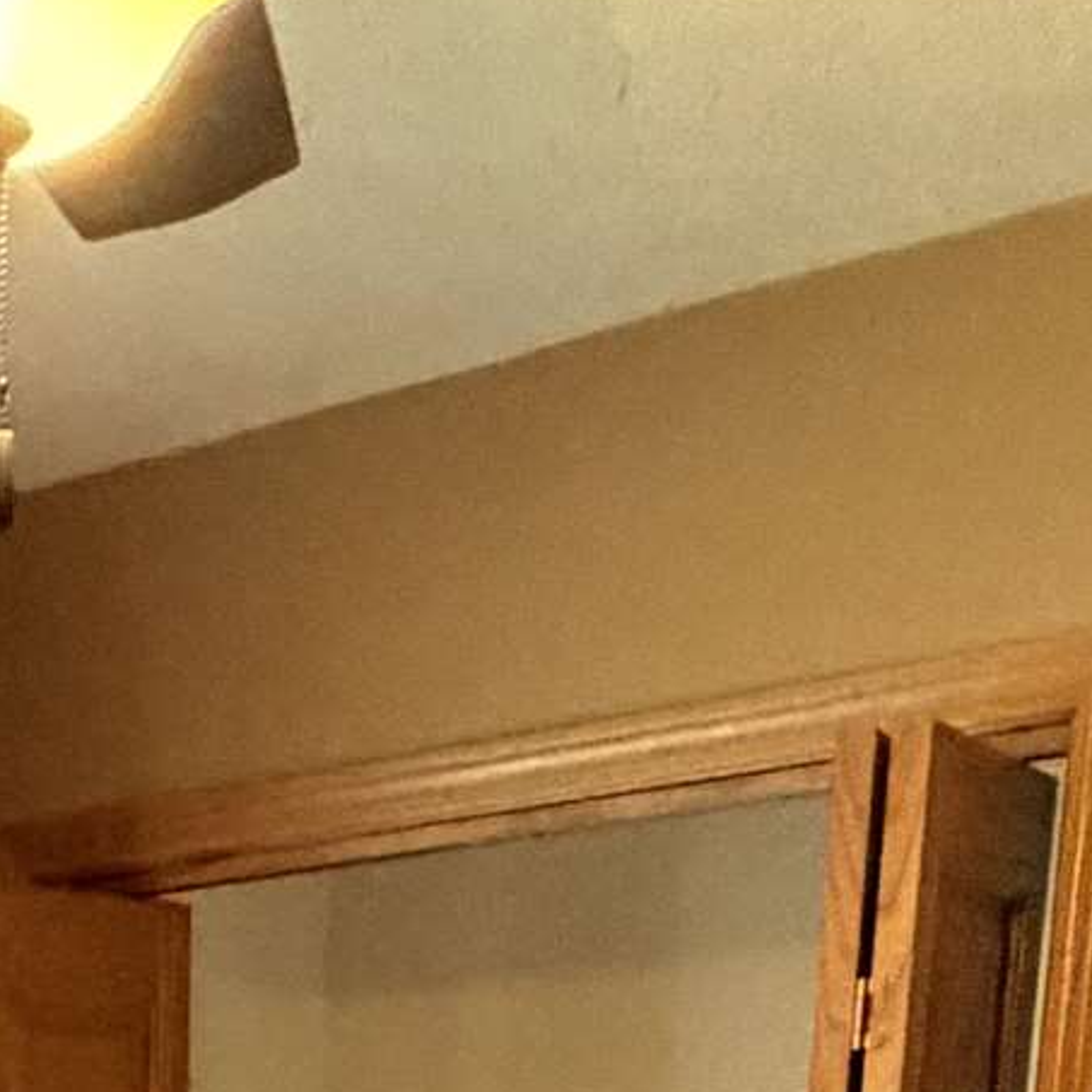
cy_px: 2396
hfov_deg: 20.2
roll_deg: -0.9
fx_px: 2998
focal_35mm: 84
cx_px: 72
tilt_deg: -17.5
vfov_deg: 15.1
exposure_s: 1/60
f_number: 2.2
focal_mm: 2.22
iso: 640
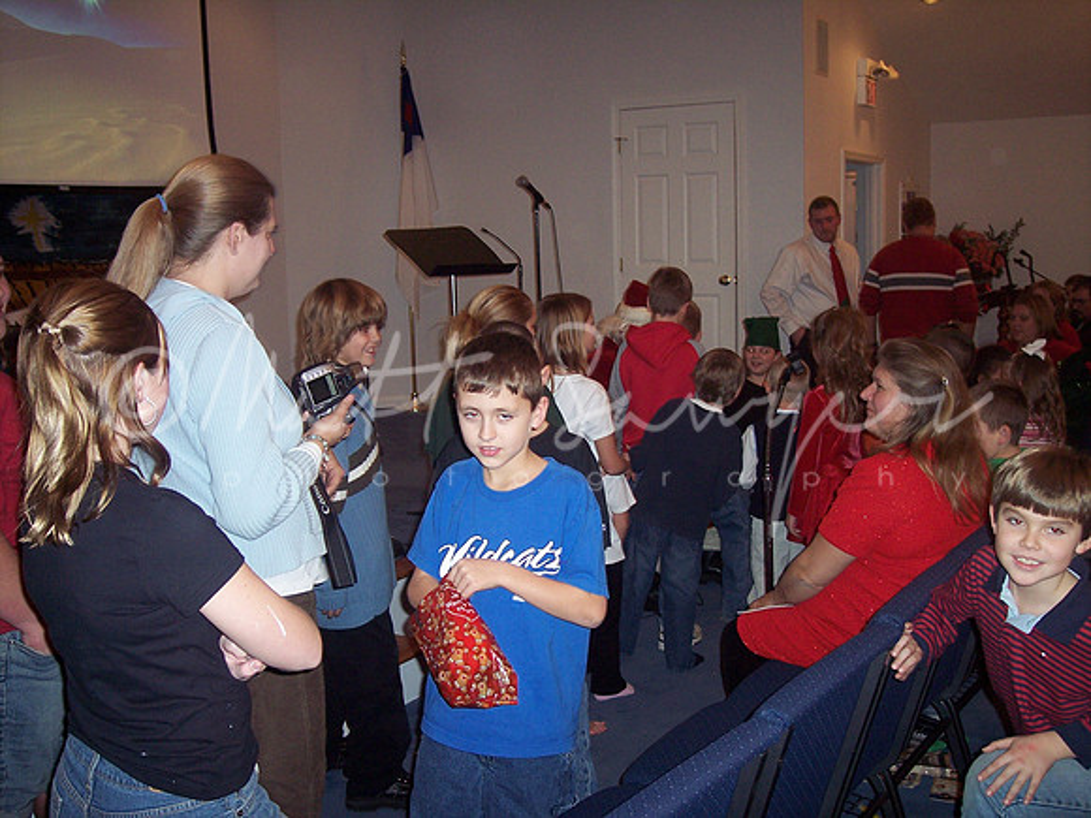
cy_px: 409
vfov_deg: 36.8
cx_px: 546
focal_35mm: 39
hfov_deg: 47.9
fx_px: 1229
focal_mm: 8
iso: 140
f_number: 2.8
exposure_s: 1/60
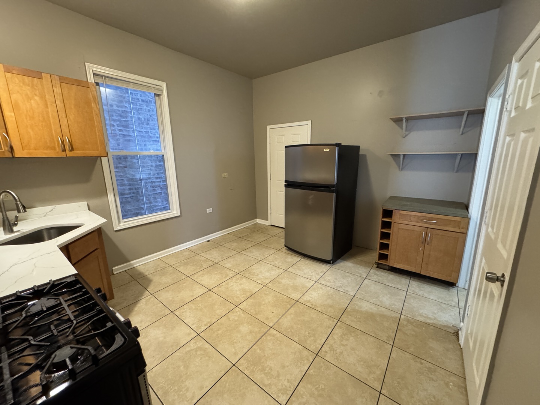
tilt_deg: -12.4
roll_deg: +0.1
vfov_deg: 85.7
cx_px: 270
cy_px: 202
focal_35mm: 14
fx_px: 218
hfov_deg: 102.1
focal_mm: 2.22
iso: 1000
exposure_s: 1/60
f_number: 2.2
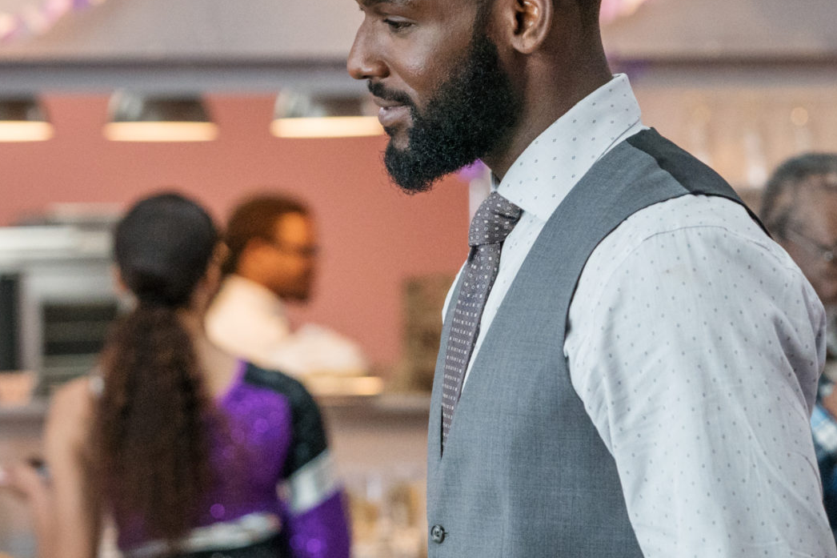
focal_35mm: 235
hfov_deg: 8.7
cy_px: 415
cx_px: 78
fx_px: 5463
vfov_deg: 5.8
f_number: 4
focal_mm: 96
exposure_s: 1/160
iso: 3200
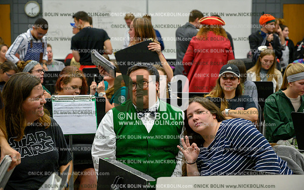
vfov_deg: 18.1
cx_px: 151
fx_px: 596
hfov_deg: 28.6
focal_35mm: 72
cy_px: 100
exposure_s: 1/250
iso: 4000
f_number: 4
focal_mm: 70
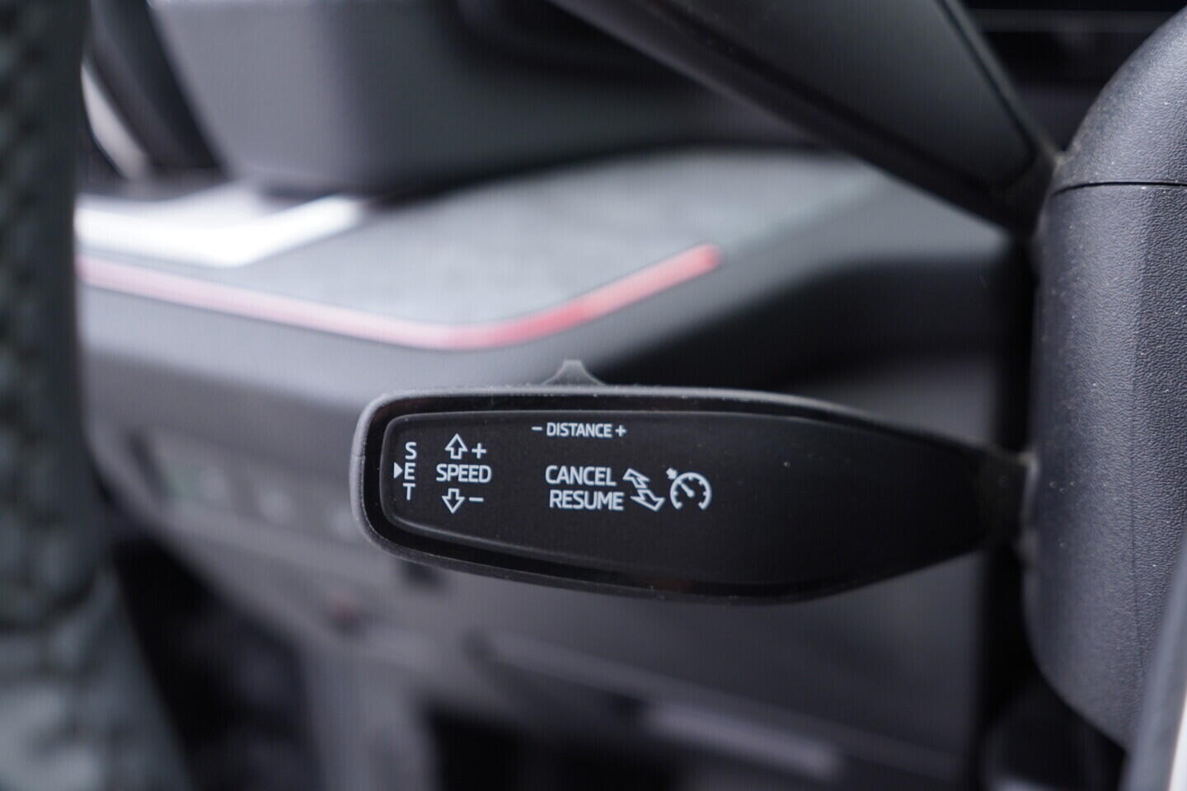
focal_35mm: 36
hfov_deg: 53.1
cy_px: 396
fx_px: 1187
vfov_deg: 36.9
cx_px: 594
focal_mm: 24
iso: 320
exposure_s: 1/40
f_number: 2.8
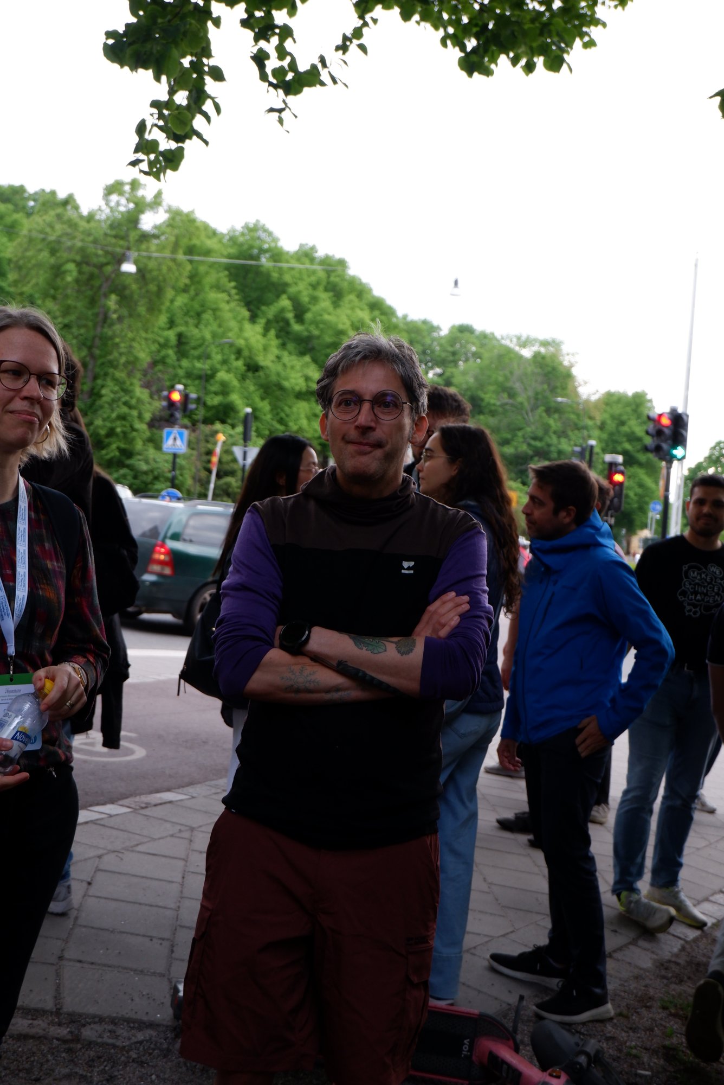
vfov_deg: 44.5
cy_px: 542
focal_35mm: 44
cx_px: 362
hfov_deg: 30.6
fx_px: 1325
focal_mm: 29.6
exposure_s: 1/160
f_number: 4.5
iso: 400
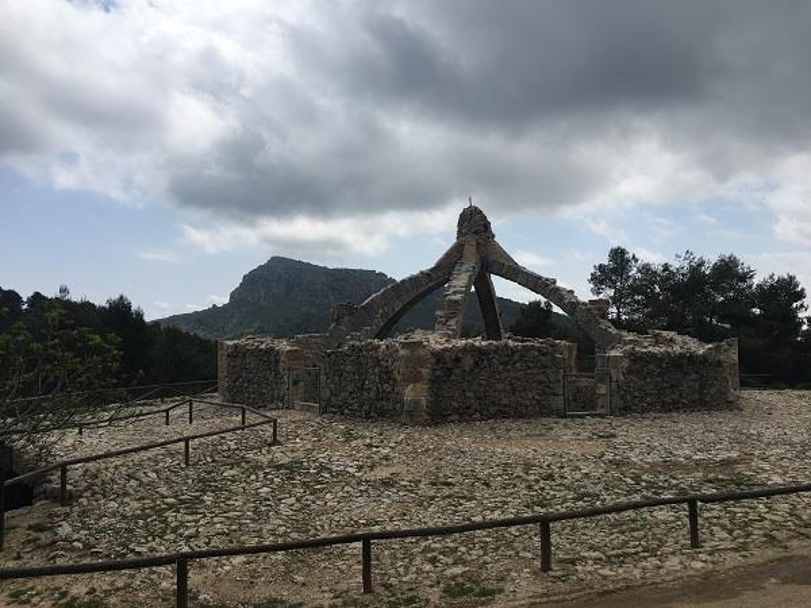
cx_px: 406
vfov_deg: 48.2
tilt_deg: +1.9
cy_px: 304
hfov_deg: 61.7
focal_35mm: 29
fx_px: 679
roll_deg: +0.6
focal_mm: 4.15
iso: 25
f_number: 2.2
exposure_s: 1/2481
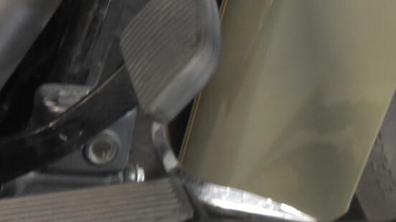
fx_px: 1795
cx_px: -230
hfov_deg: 11.9
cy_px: -154
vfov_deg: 6.9
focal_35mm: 171
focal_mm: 30
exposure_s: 1/20
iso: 1600
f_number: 4.5
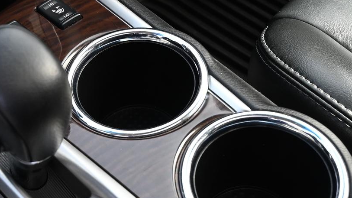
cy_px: 91
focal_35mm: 71
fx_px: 663
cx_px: 127
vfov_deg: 17.0
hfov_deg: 29.6
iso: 1600
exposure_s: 1/400
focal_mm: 29
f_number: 6.3
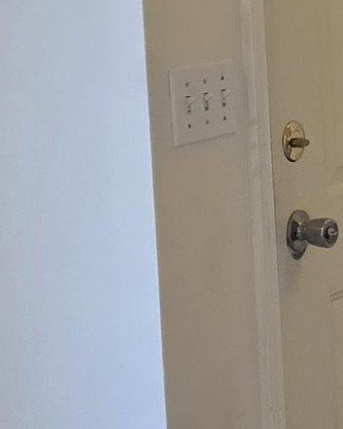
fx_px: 1978
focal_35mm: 156
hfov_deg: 9.2
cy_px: 121
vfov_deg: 12.3
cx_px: 714
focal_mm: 5.4
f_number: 1.8
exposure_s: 1/120
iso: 125
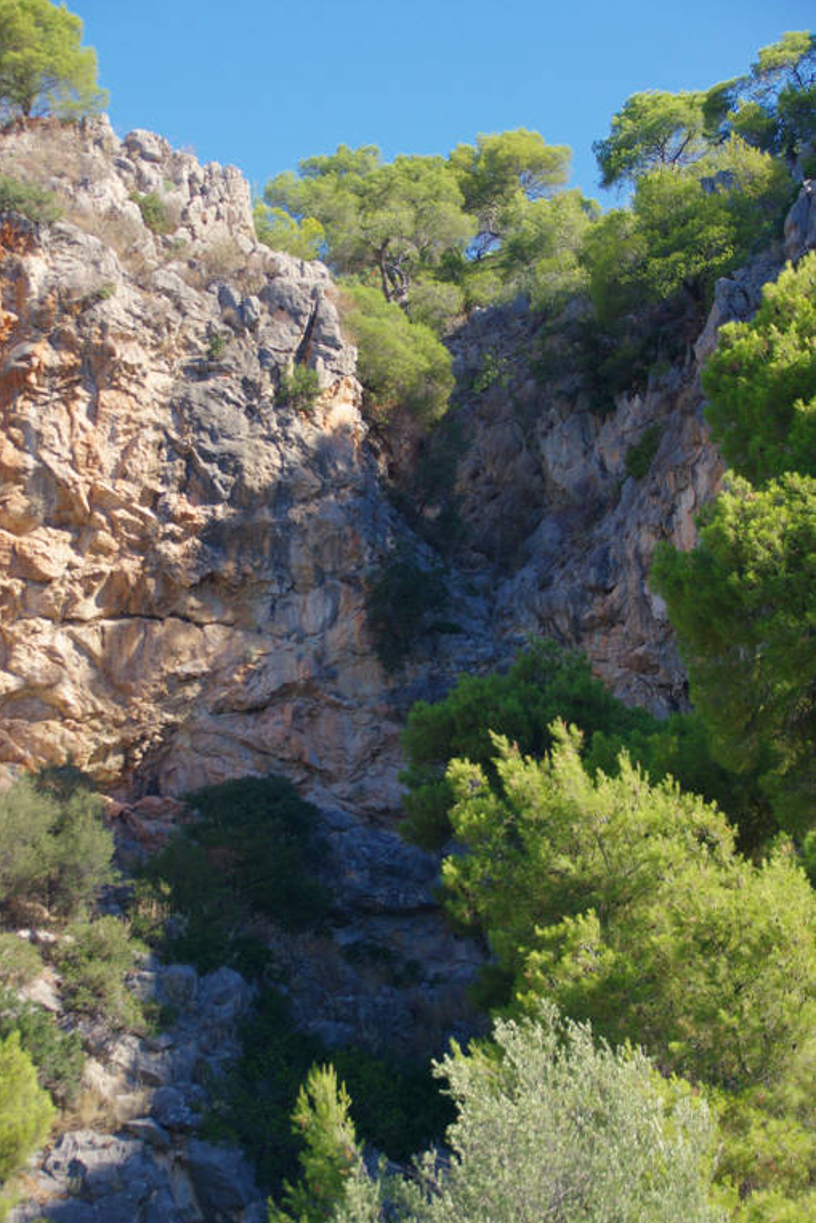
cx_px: 391
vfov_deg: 18.6
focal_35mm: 110
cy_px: 632
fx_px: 3738
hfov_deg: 12.5
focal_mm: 70
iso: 200
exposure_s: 1/320
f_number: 7.1
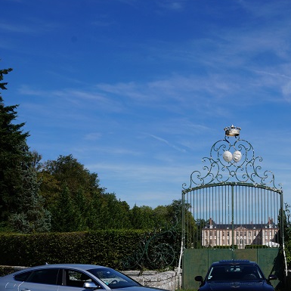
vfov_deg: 32.1
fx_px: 504
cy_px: 178
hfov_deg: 31.0
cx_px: 253
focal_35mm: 53
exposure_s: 1/160
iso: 100
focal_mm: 20
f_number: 16
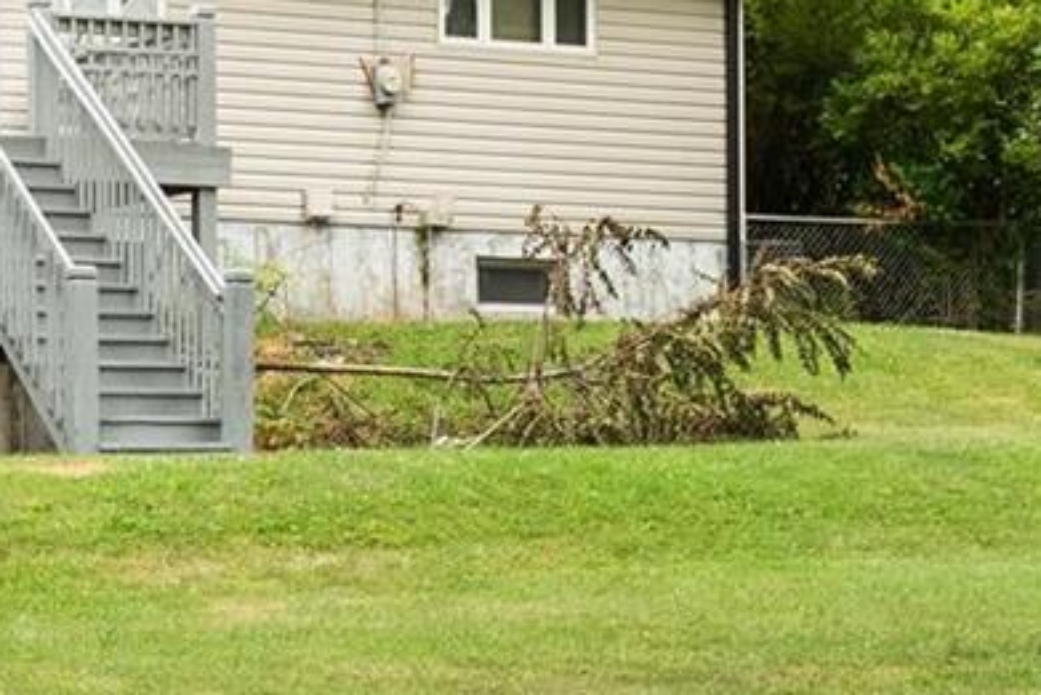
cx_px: 501
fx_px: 4021
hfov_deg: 14.8
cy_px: 602
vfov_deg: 9.8
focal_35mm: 139
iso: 400
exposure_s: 1/125
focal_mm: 17
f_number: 8
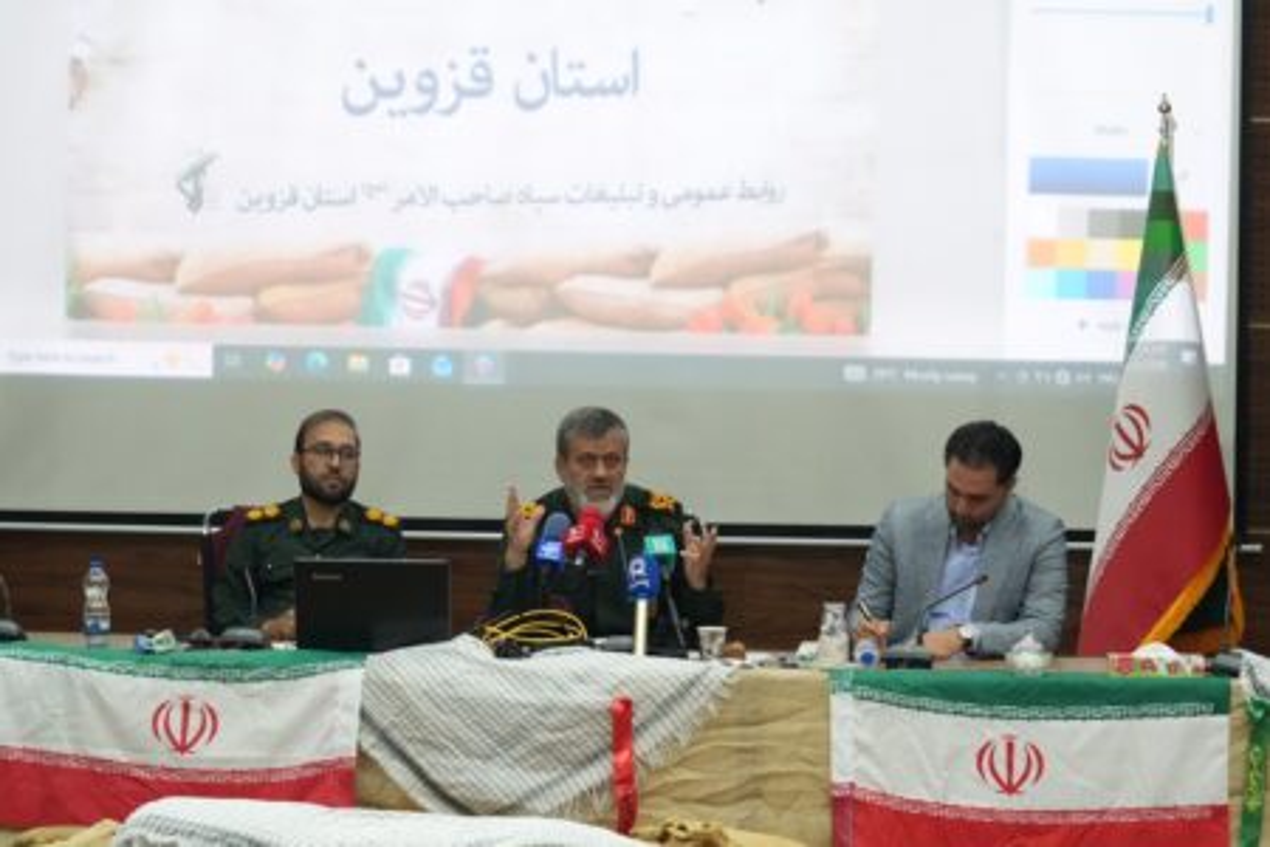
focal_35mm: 105
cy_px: 424
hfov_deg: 19.5
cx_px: 635
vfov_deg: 13.0
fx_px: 3704
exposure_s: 1/160
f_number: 3.2
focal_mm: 70
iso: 5000
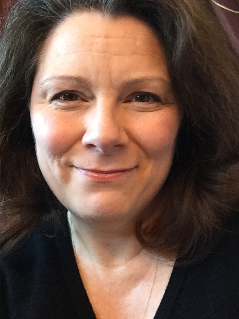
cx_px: 107
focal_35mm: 37
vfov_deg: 50.1
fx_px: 341
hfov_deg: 38.6
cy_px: 153
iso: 250
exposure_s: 1/30
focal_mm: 2.65
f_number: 2.2
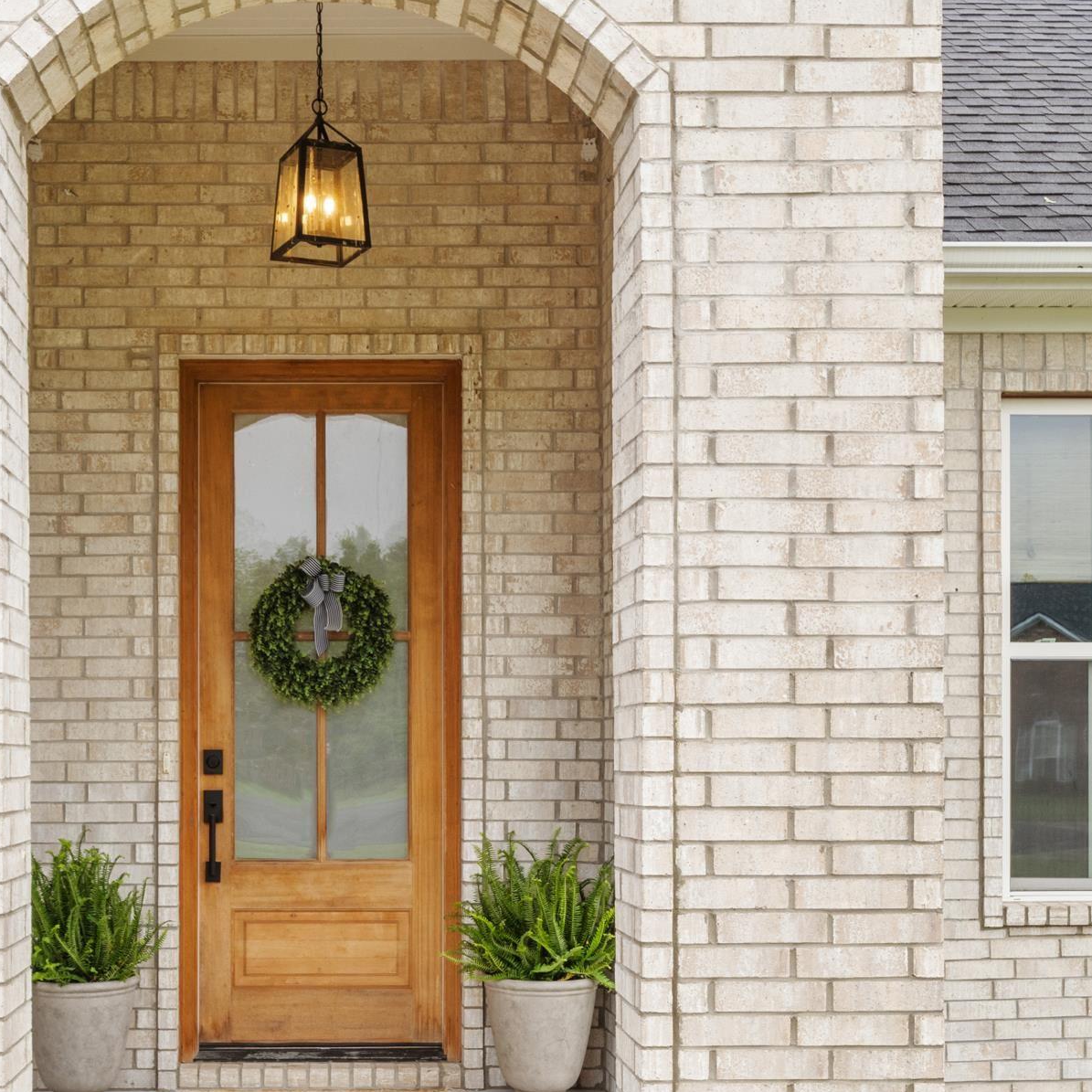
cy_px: 746
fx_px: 1713
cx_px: 318
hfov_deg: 34.8
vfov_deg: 34.9
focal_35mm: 48
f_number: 9
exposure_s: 1/30
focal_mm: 18
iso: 200
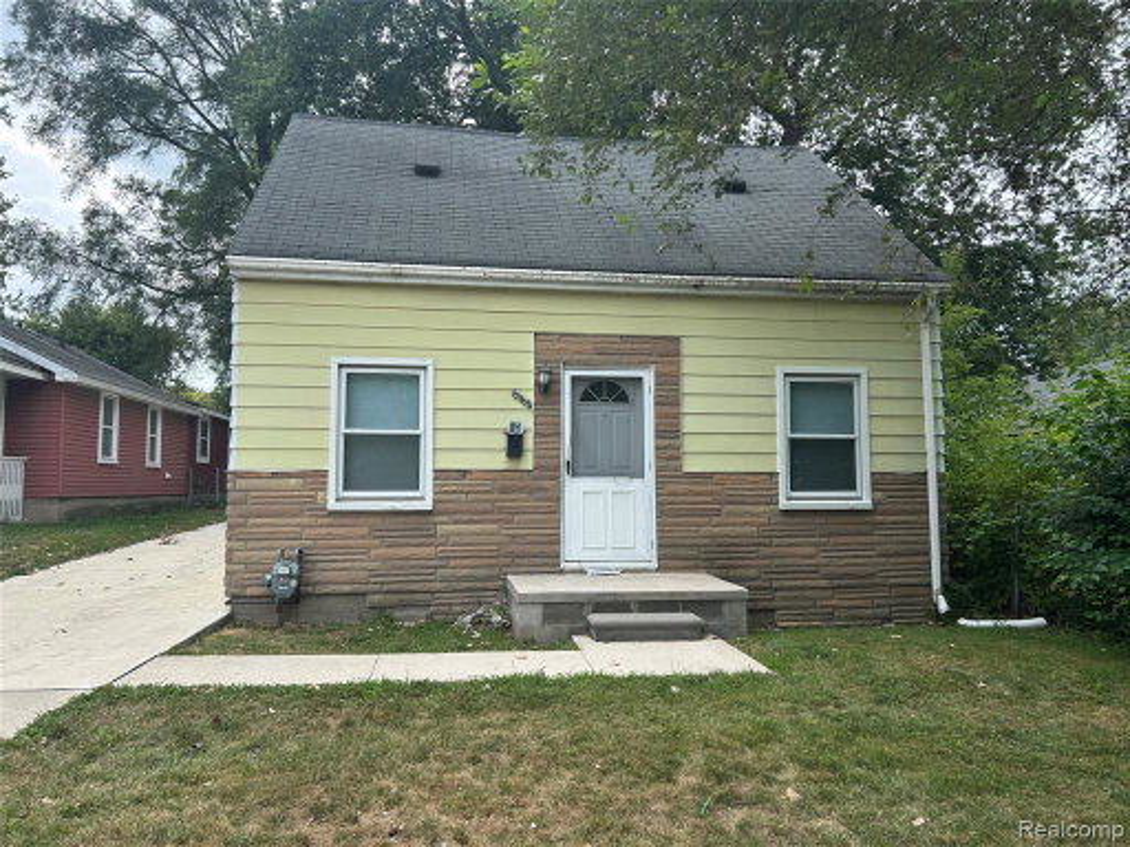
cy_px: 424
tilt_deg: +4.1
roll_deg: +0.1
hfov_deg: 67.3
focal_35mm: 26
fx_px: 849
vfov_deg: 53.1
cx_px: 565
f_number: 1.5
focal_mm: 5.7
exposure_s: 1/1209
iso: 50
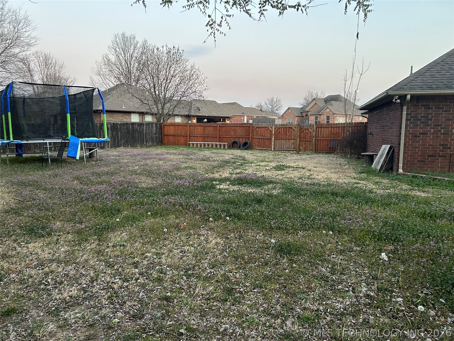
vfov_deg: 53.1
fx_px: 341
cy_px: 170
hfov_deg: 67.3
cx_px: 227
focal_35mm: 26
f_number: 1.5
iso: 125
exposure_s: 1/60
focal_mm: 5.7
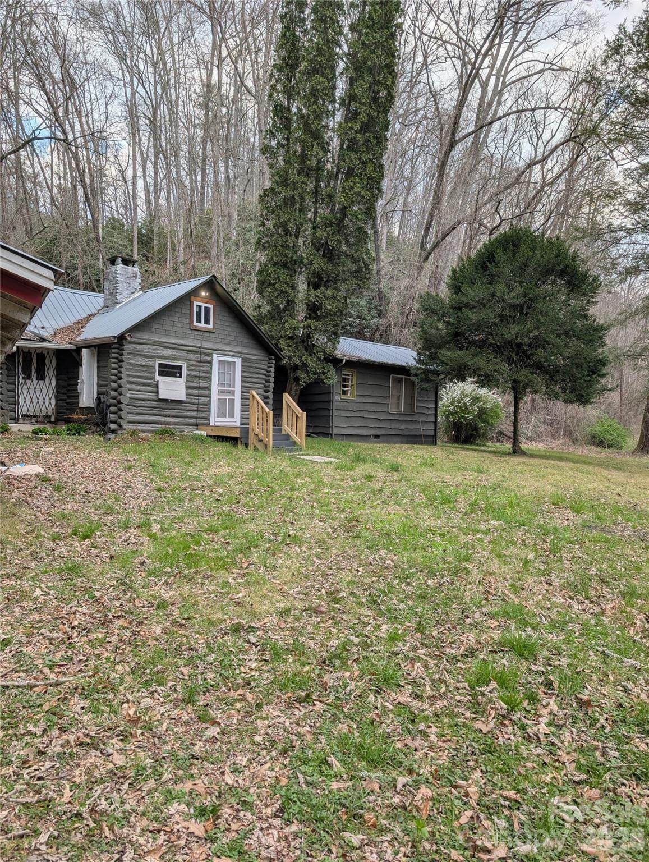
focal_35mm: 24
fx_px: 598
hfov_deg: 56.9
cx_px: 324
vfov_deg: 71.5
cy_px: 431
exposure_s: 1/408
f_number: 1.68
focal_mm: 6.9
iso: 21
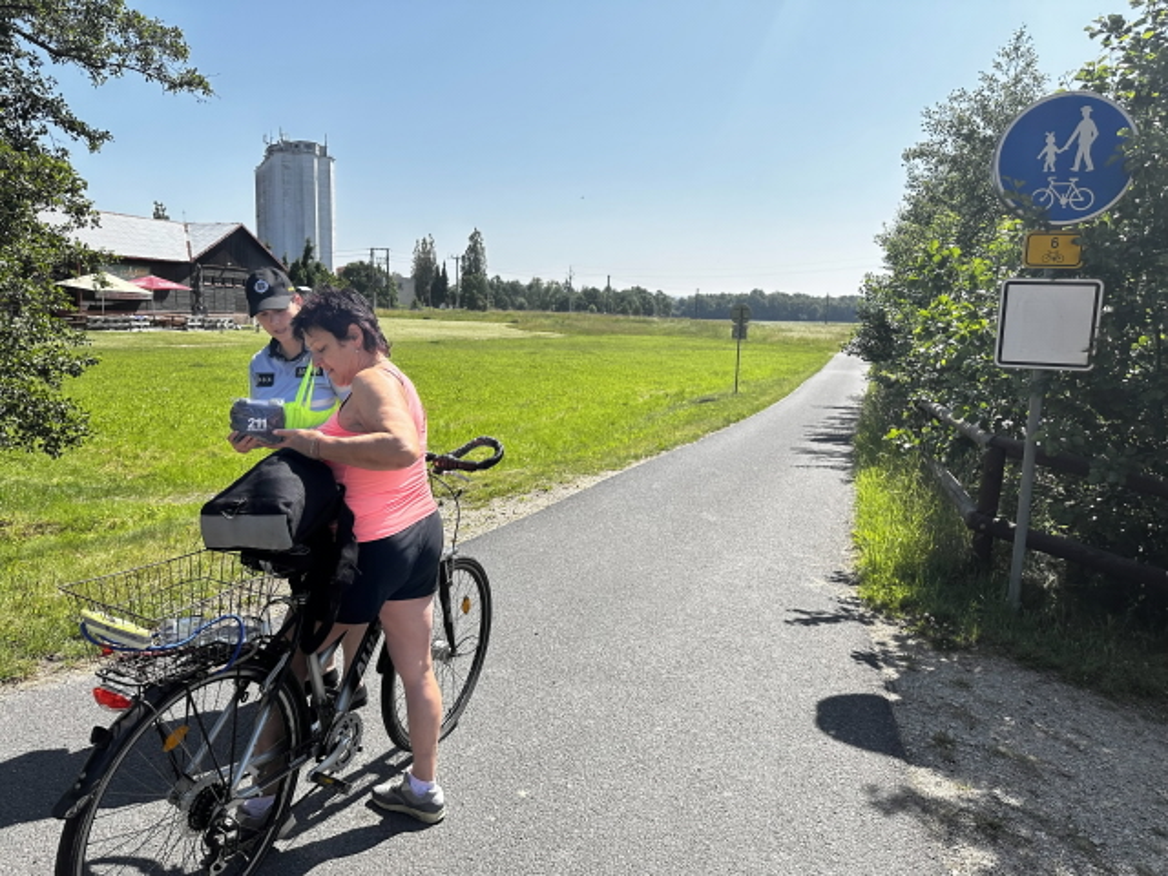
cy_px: 438
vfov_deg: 56.8
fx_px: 810
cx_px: 584
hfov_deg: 71.6
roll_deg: -2.3
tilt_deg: -8.2
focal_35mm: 24
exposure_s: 1/4545
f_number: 1.78
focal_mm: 6.86
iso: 80
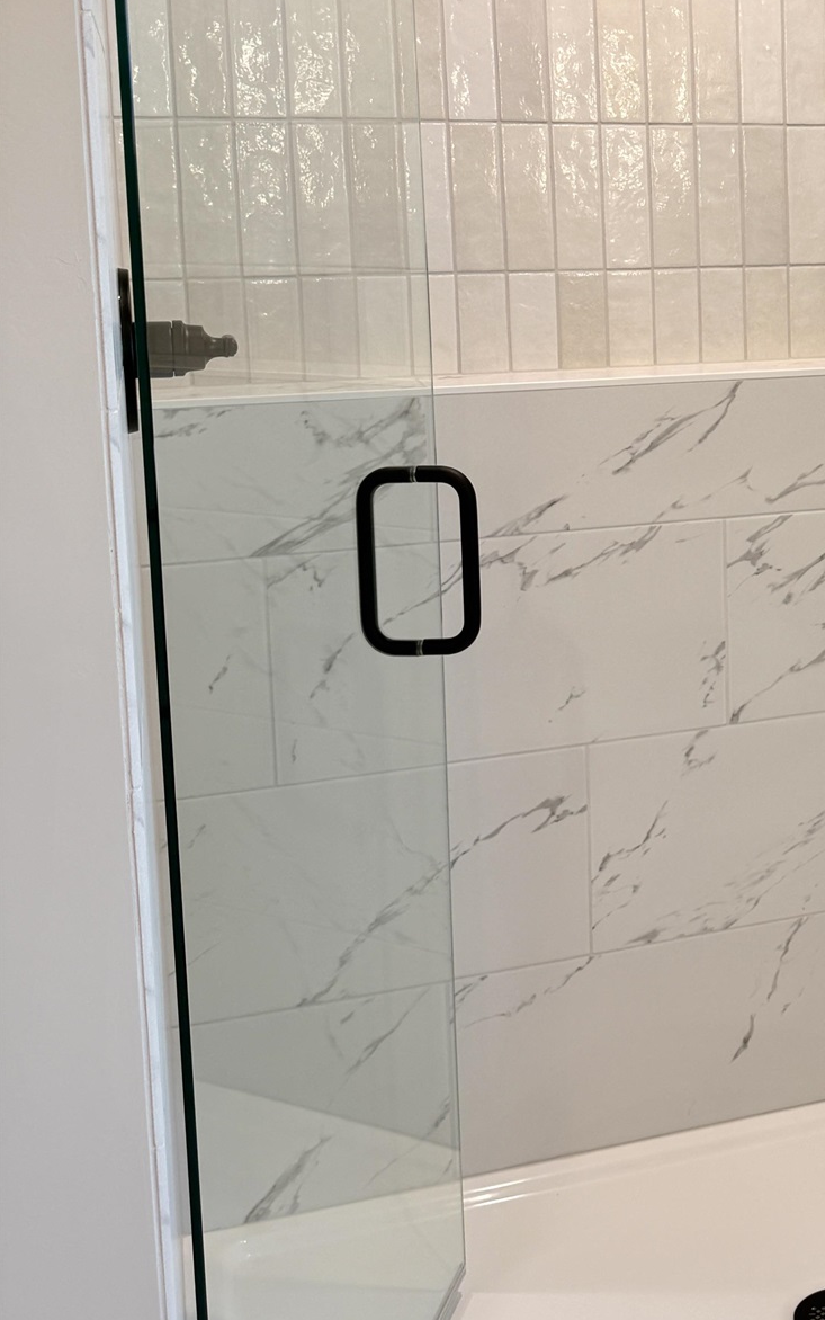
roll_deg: +0.3
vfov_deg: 39.7
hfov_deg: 23.7
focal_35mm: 50
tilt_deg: -6.0
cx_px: 969
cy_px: 411
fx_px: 1798
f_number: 1.78
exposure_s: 1/120
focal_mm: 6.76
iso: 100
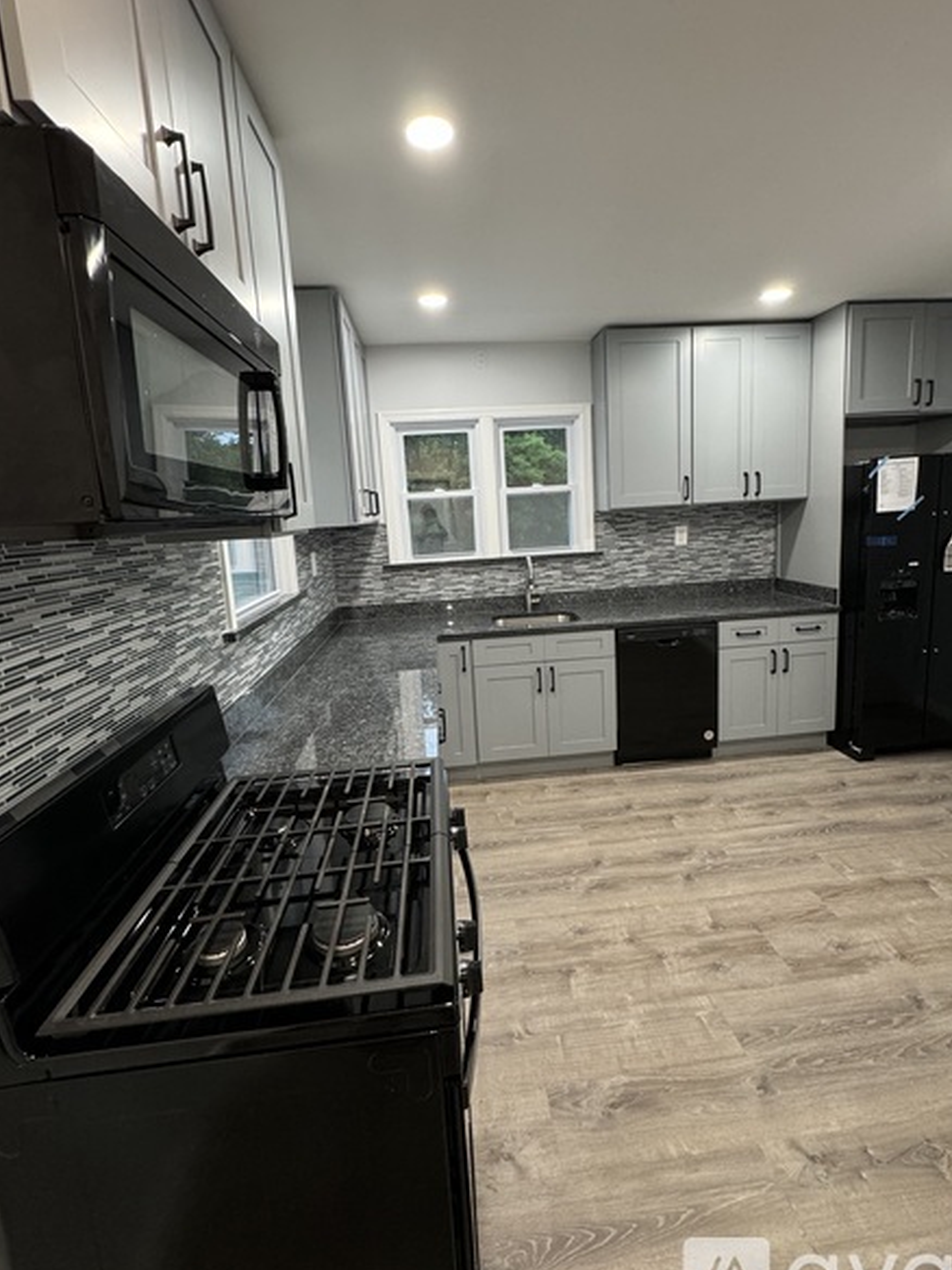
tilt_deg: -9.5
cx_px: 491
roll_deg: +3.1
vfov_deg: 94.4
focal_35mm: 16
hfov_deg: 78.1
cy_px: 599
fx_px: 587
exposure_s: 1/60
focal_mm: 2.22
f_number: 2.2
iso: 250
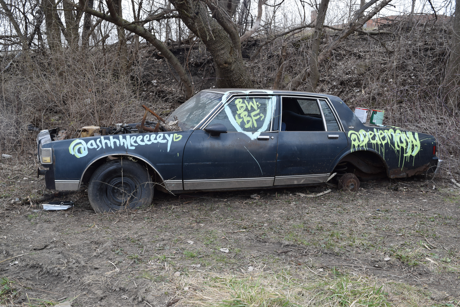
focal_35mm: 36
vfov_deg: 36.9
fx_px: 460
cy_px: 154
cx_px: 230
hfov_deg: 53.1
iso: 220
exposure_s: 1/250
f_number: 8
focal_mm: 24
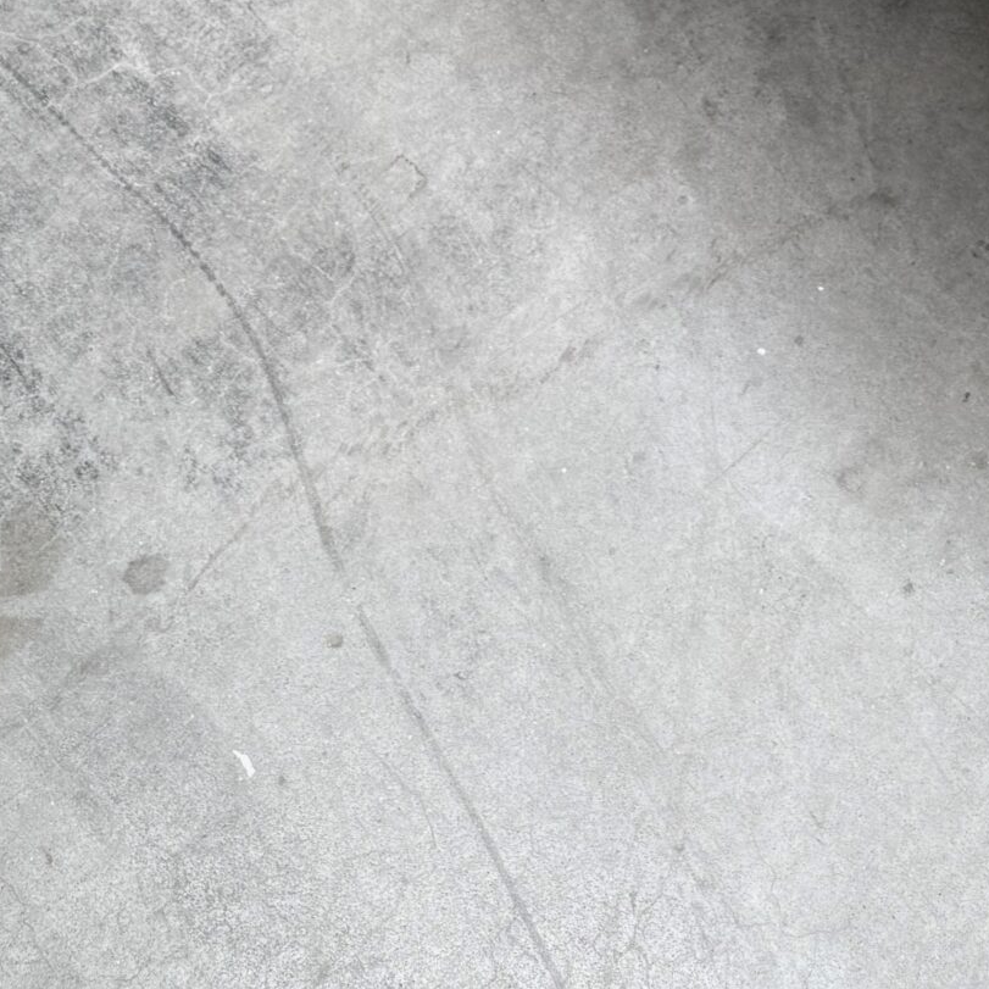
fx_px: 2166
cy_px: -473
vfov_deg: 21.7
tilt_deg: -50.6
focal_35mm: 67
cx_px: 654
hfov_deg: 25.6
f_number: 1.78
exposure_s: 1/100
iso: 50
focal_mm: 6.76
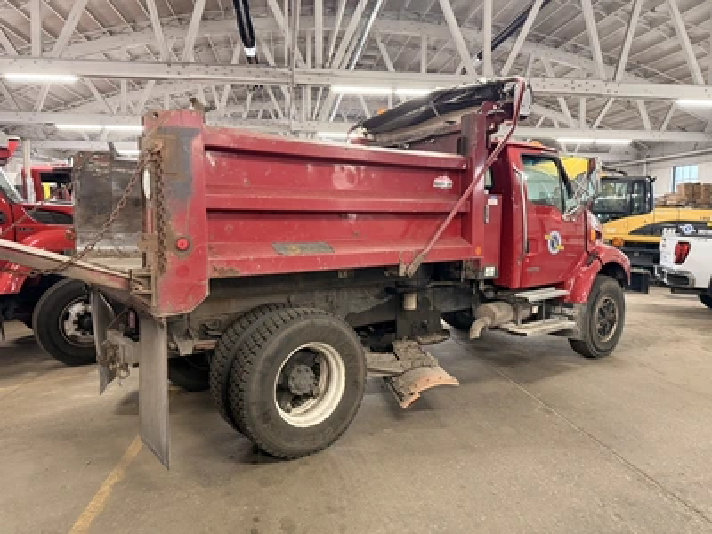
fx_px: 494
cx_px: 356
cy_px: 267
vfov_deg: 56.8
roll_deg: -0.5
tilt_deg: -5.3
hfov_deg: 71.6
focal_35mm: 24
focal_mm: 6.76
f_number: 1.78
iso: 800
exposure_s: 1/40
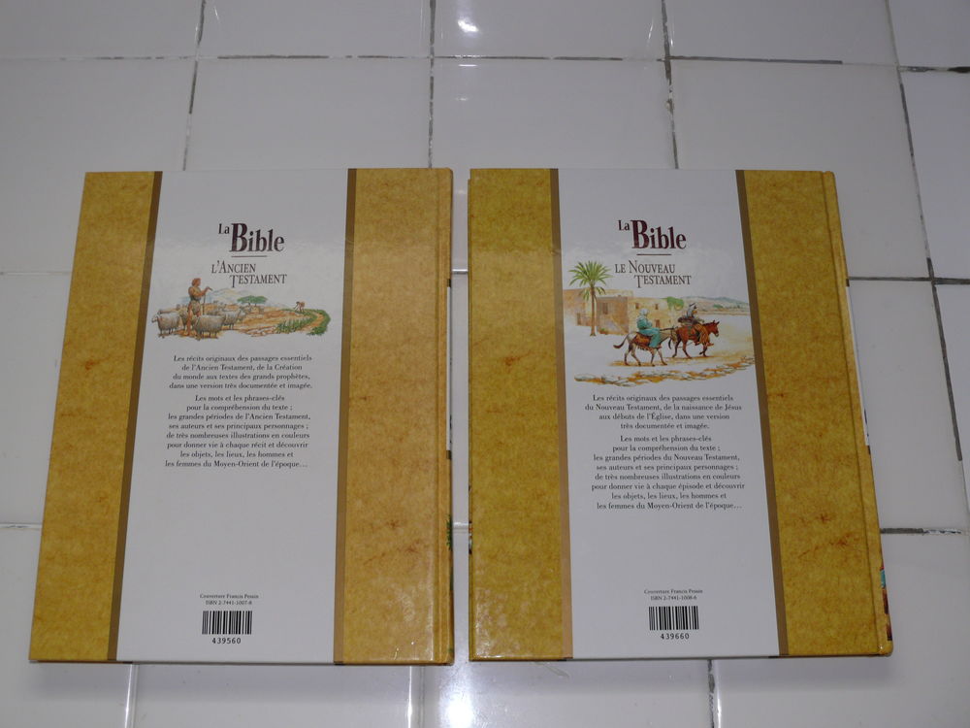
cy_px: 364
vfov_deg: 35.1
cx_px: 485
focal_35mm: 41
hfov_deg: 45.8
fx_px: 1149
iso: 100
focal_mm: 8.4
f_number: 2.8
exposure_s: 1/30
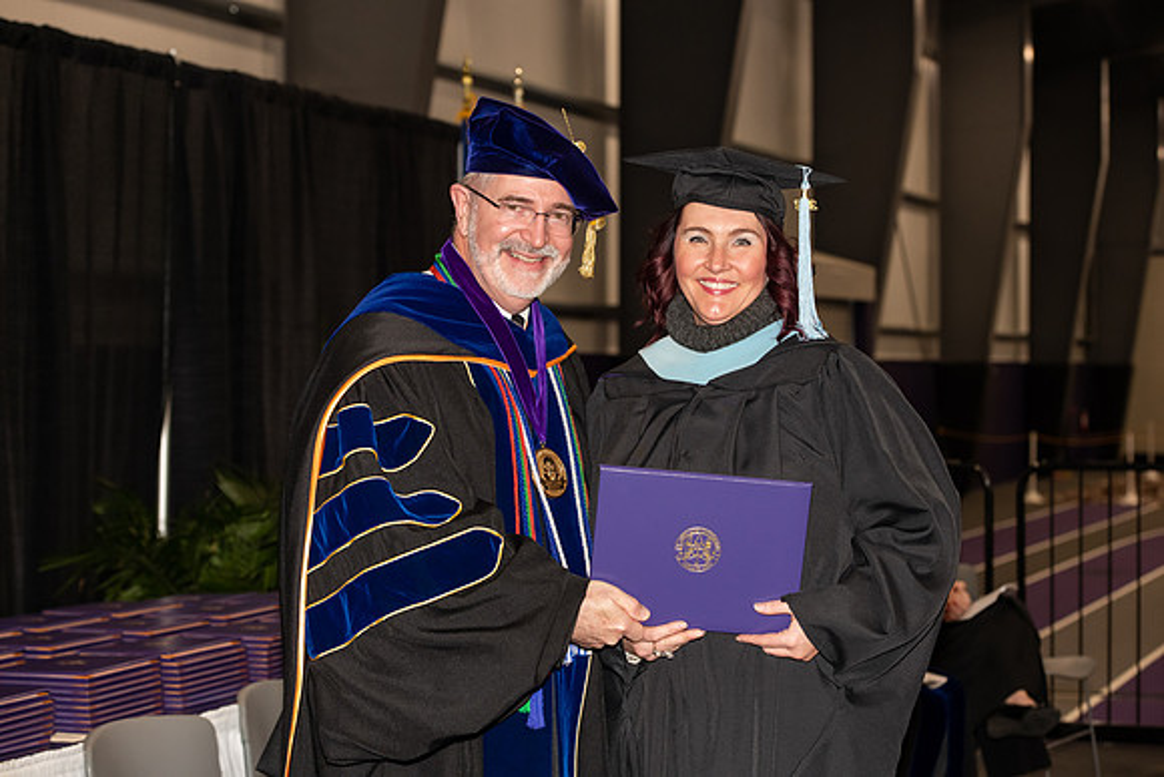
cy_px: 388
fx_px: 2587
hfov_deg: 25.4
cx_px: 582
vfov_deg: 17.1
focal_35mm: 80
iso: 1000
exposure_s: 1/200
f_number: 5.6
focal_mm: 80
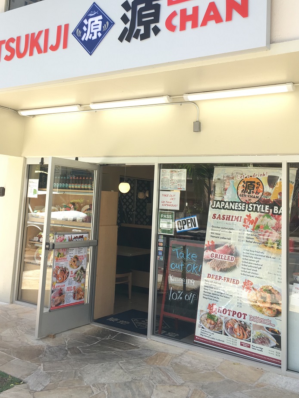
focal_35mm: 38
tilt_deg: +8.4
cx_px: 126
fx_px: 437
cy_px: 143
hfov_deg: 37.7
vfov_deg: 48.4
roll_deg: -3.7
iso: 25
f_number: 2.2
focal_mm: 4.15
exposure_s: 1/138
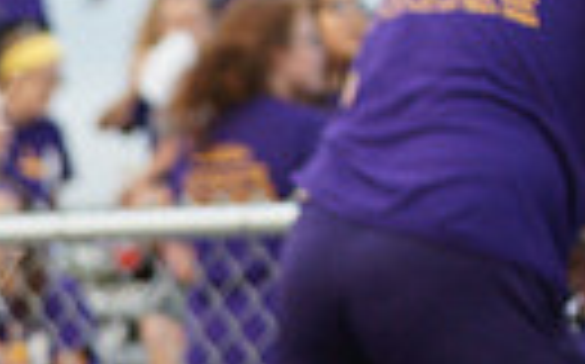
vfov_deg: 3.8
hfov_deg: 6.0
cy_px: 735
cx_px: -626
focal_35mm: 341
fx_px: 5432
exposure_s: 1/500
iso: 800
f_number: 4
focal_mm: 75
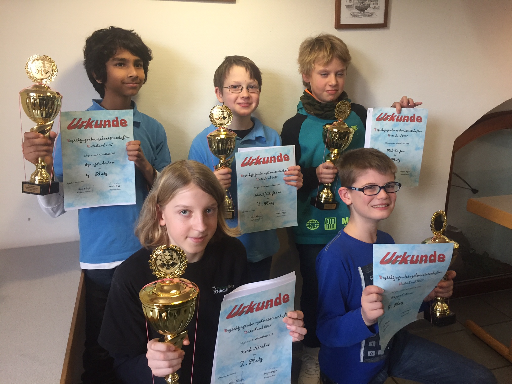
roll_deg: -0.2
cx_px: 256
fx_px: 429
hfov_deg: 61.7
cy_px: 192
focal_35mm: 29
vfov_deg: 48.2
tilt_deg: -18.1
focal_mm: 4.15
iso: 160
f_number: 2.2
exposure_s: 1/33
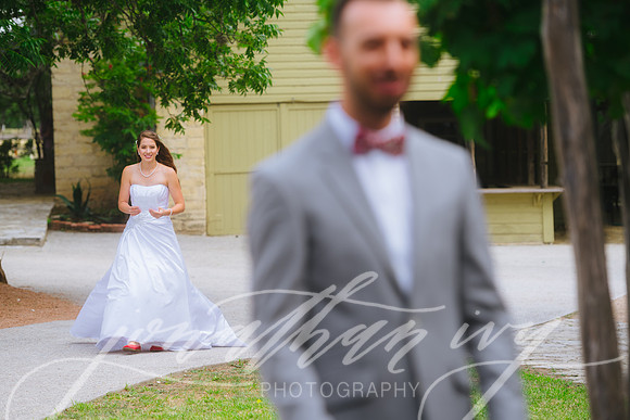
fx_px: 2450
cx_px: 315
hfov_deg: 14.7
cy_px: 210
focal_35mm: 140
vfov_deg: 9.8
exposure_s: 1/400
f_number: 2.8
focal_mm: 140
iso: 200
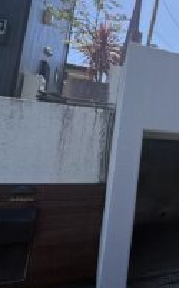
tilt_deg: +9.3
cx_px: 314
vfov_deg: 52.8
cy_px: 133
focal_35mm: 37
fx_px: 290
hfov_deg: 22.3
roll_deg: -0.6
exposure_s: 1/1346
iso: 50
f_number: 2.2
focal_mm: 2.22
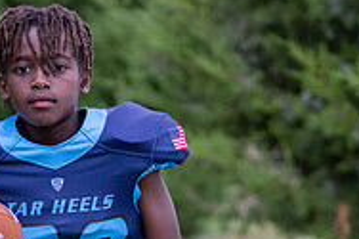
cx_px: 82
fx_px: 3009
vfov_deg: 4.5
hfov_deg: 6.8
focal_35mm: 302
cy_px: 264
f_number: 2.8
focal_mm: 90
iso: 500
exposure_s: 1/320
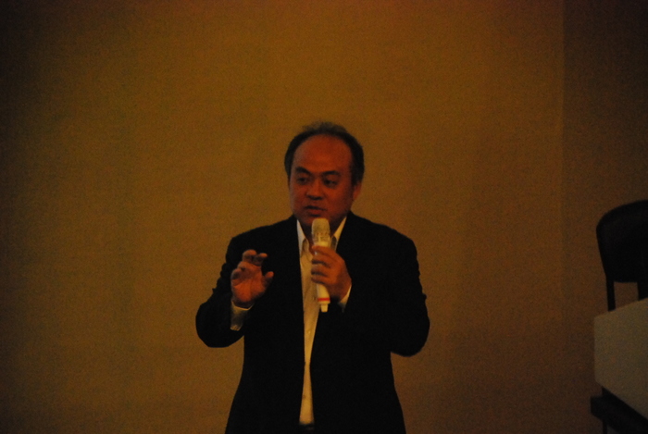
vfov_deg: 5.9
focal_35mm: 232
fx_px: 4191
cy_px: 217
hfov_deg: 8.8
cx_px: 324
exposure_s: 1/30
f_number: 6.3
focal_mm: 155
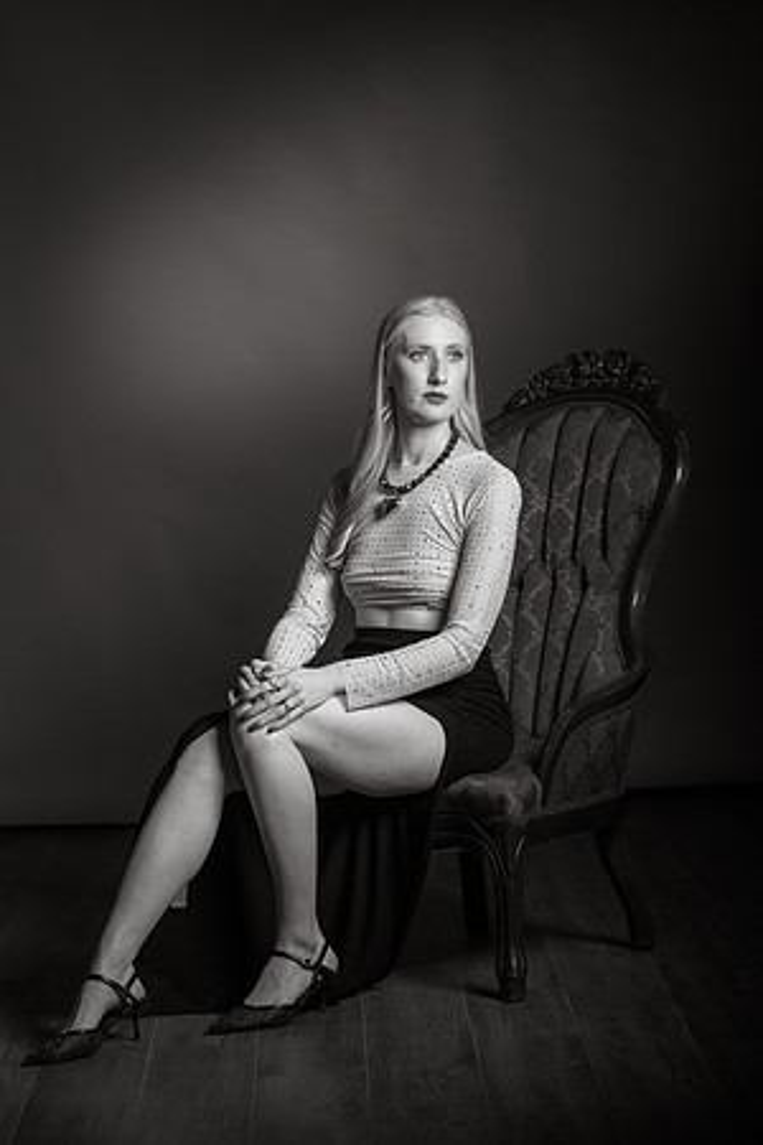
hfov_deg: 13.0
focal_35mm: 105
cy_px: 572
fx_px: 3338
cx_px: 382
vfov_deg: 19.5
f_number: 9
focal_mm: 105
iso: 100
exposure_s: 1/250
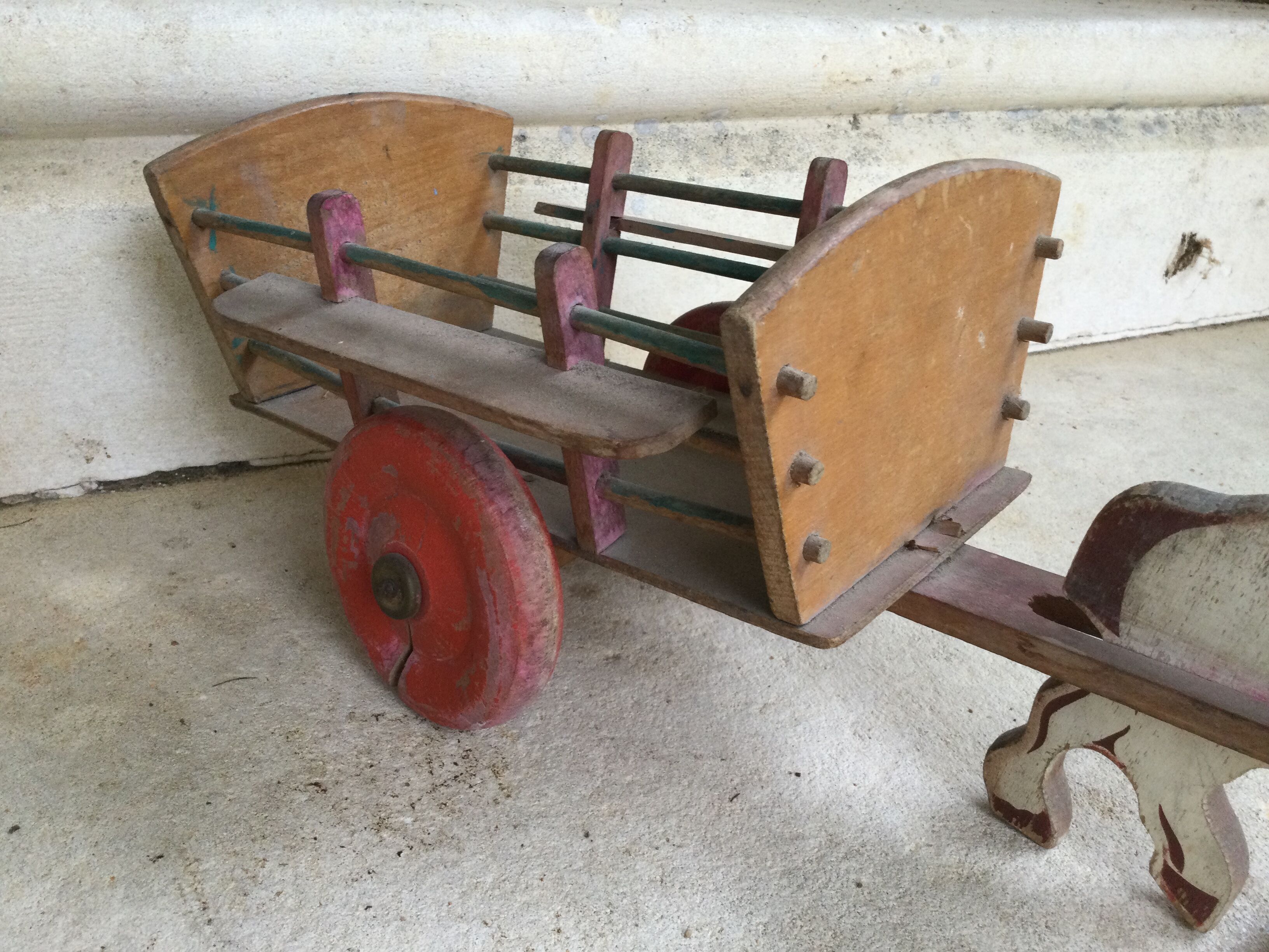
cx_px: 634
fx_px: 1136
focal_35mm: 31
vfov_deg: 45.4
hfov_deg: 58.4
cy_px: 476
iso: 80
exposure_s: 1/33
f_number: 2.4
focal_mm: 3.3
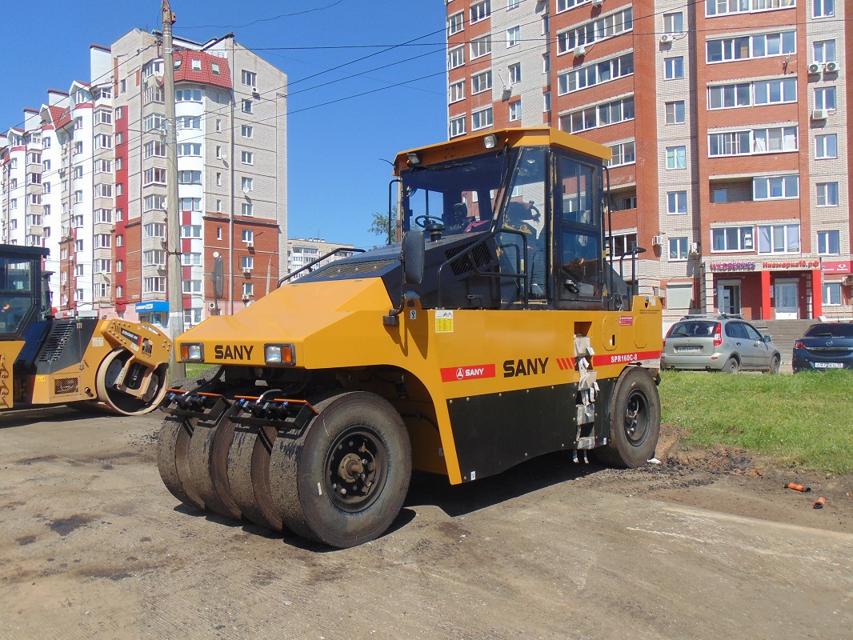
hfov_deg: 60.0
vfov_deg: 46.8
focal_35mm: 30
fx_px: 739
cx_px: 426
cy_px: 320
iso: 80
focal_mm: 5.4
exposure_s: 1/200
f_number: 8
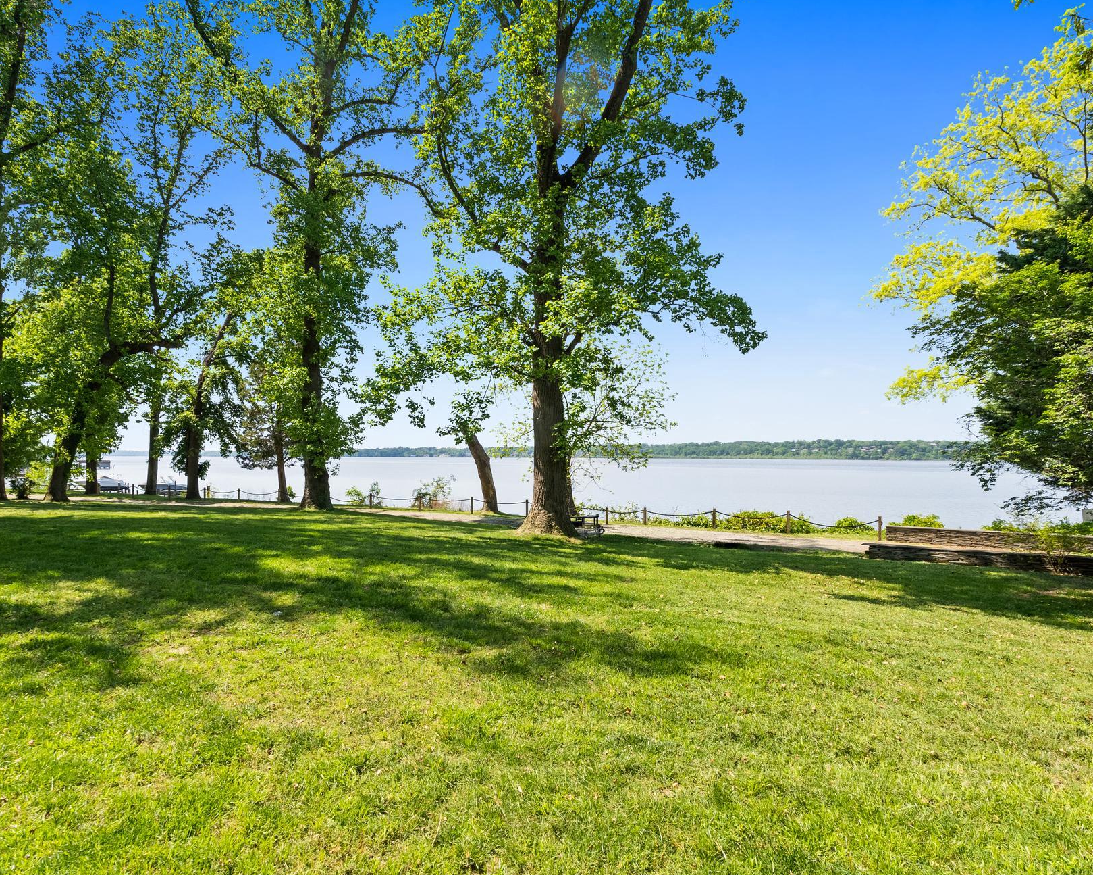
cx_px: 491
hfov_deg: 83.0
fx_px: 615
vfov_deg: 70.8
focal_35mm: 19
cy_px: 454
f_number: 11
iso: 100
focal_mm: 16
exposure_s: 1/100
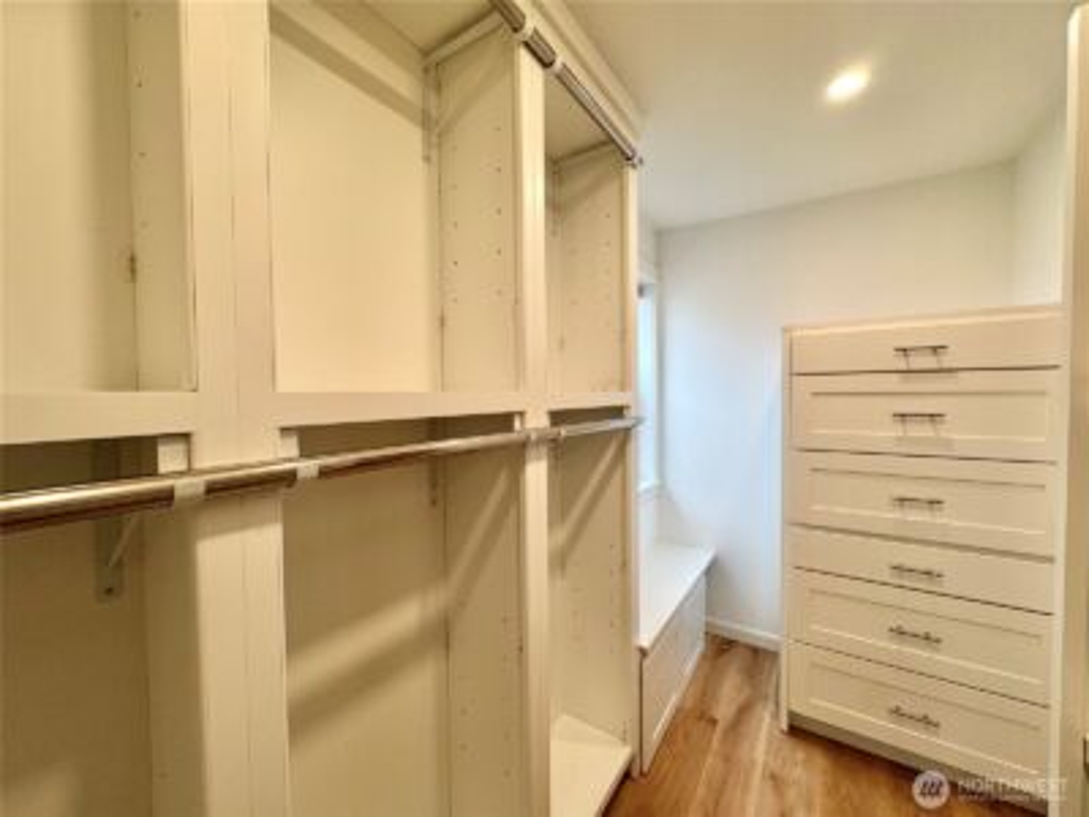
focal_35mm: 14
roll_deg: +0.3
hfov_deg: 102.1
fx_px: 440
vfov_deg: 85.7
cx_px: 544
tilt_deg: -1.9
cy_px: 408
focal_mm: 2.22
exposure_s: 1/120
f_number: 2.2
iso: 100
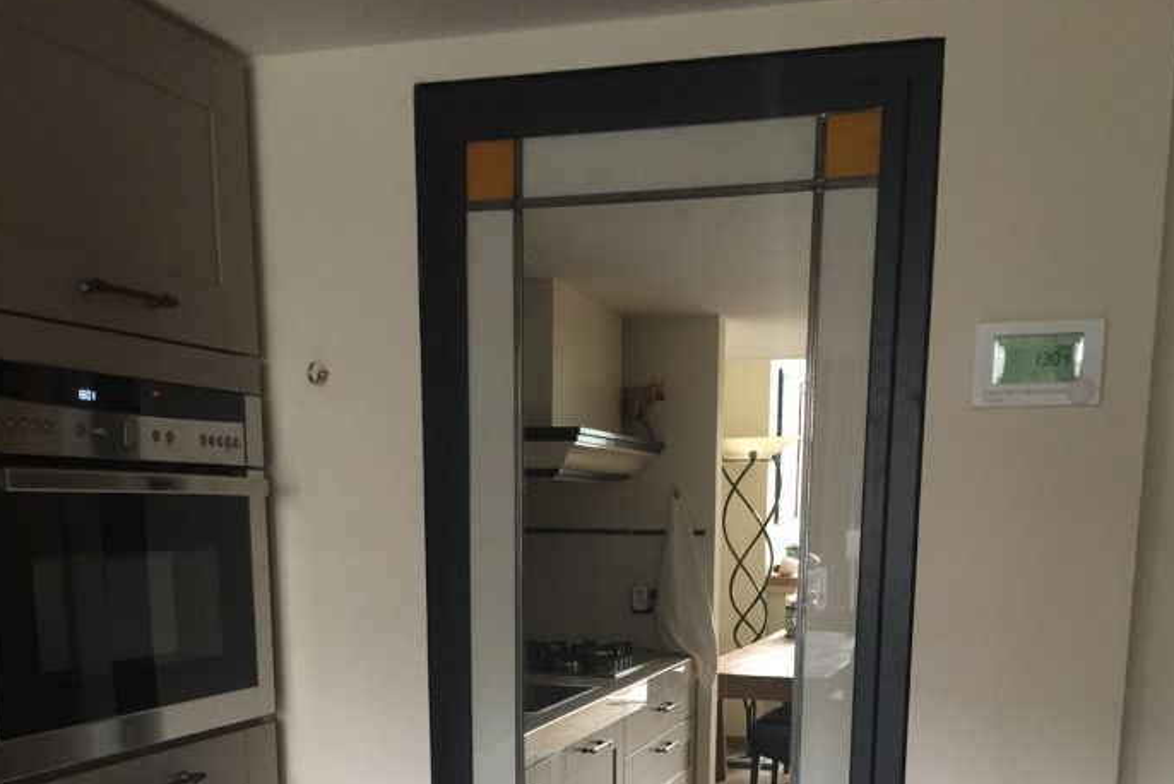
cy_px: 788
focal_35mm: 41
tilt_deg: -10.8
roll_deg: +0.7
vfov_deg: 30.3
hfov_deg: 47.4
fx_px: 1338
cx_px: 589
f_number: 2.2
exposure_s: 1/15
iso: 125
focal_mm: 4.15
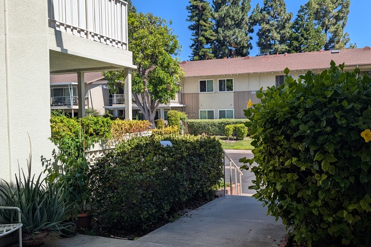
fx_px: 340
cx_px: 229
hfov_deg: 56.6
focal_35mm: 33
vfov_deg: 39.9
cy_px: 130
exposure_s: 1/974
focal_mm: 6.9
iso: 21
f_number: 1.68
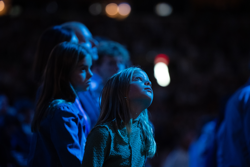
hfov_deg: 12.5
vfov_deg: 8.3
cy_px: 84
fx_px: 1146
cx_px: 125
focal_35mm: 165
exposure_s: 1/250
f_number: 2.8
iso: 5000
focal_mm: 165
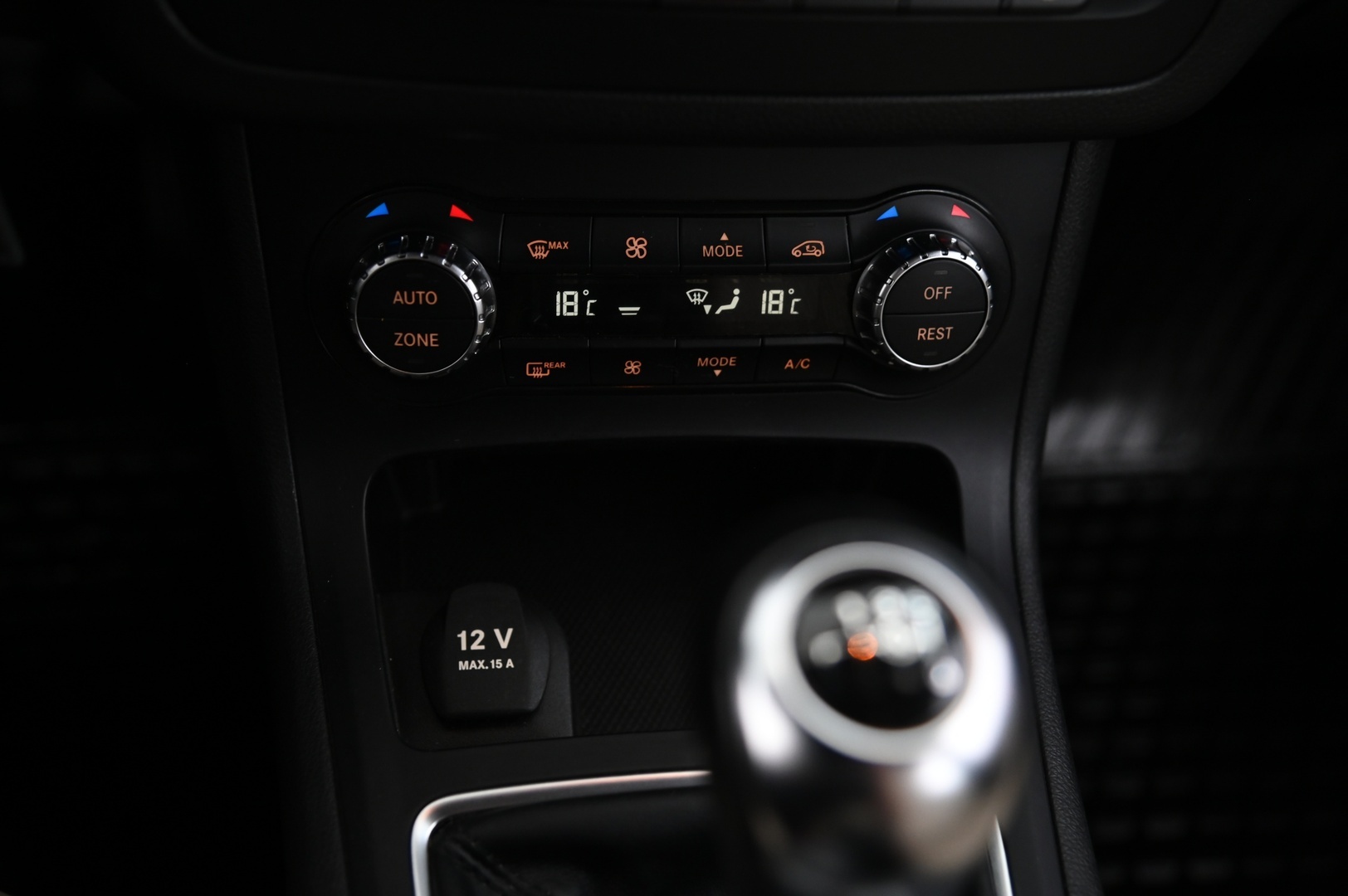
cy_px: 448
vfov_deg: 35.0
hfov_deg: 50.7
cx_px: 674
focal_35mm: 38
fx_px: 1422
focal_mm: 38
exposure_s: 1/13
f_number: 4
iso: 2000
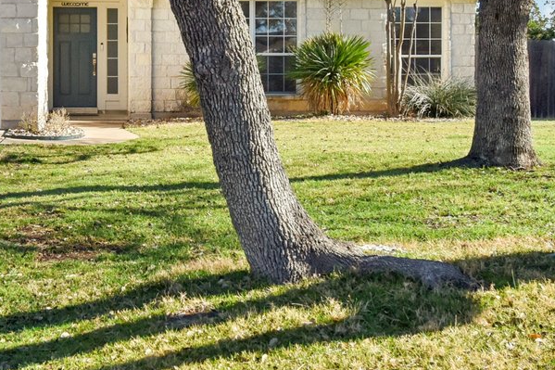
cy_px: 85
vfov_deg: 20.7
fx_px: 1002
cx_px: 141
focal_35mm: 65
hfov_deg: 30.5
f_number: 8
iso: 800
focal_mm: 19
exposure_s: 1/2000
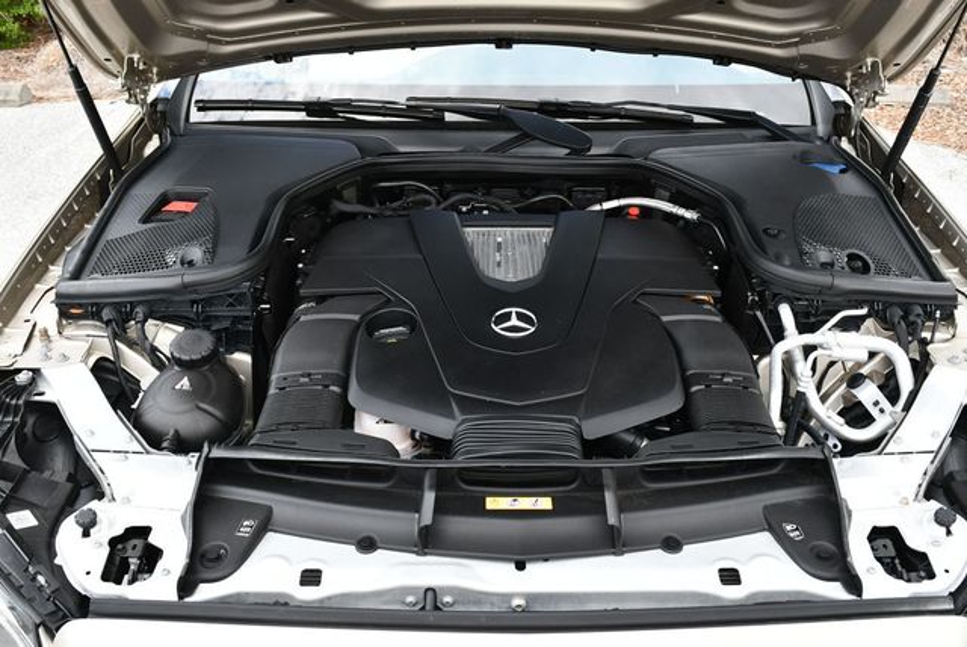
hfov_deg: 53.1
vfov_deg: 36.9
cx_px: 484
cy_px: 324
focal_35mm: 36
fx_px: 968
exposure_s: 1/250
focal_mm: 18
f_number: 5.6
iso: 200
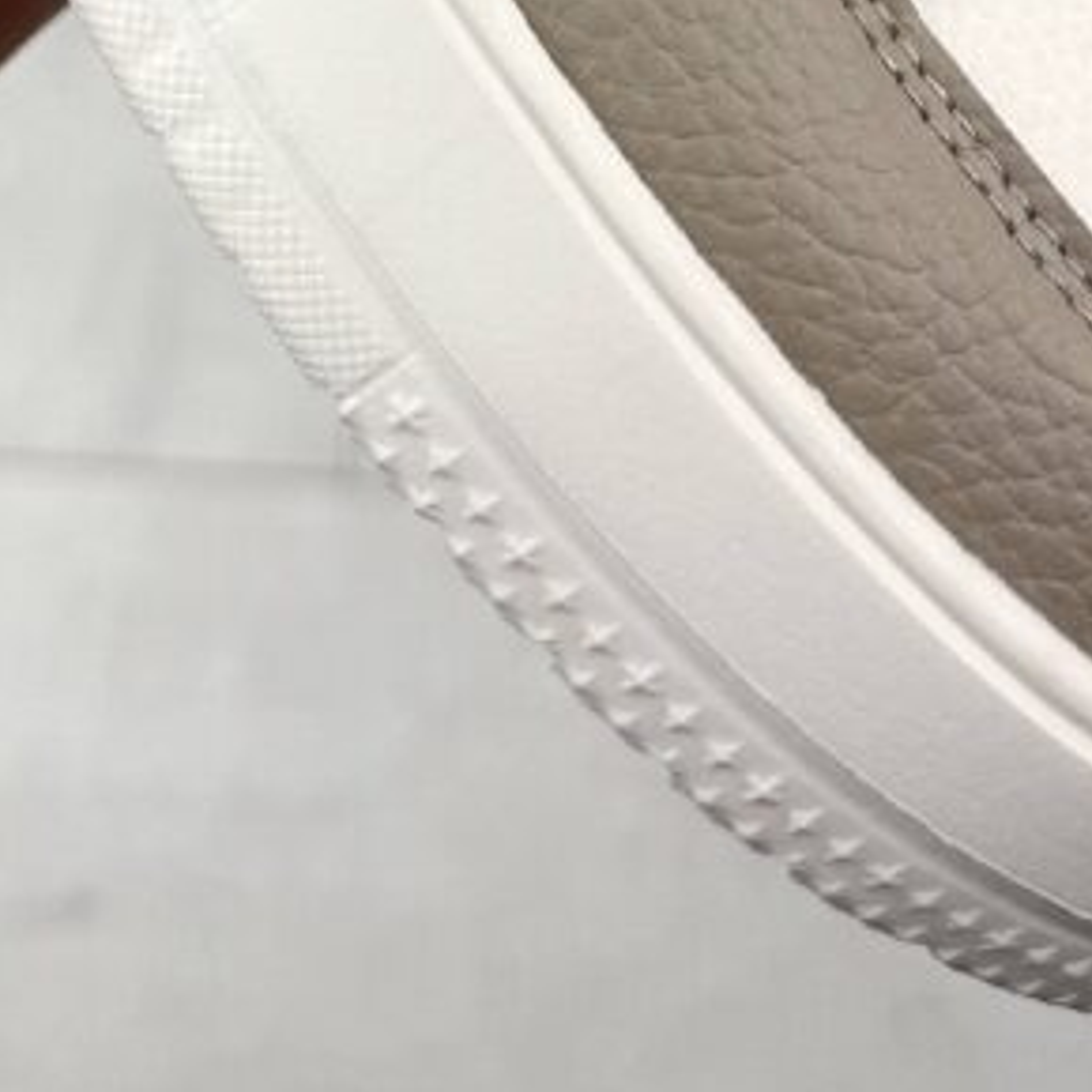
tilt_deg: -61.2
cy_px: -563
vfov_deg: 19.3
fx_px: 2784
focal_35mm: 78
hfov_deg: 22.1
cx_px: 414
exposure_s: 1/931
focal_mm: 6.76
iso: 80
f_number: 1.78
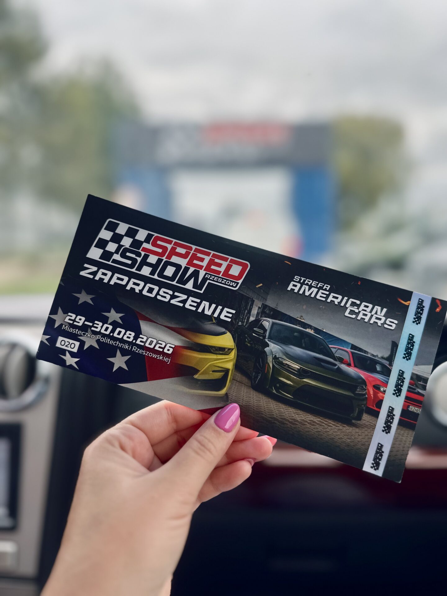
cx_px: 224
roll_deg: +2.0
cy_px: 298
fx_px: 413
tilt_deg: -9.2
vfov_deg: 71.6
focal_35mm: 24
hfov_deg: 56.8
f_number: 1.78
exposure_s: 1/254
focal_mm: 6.86
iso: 80
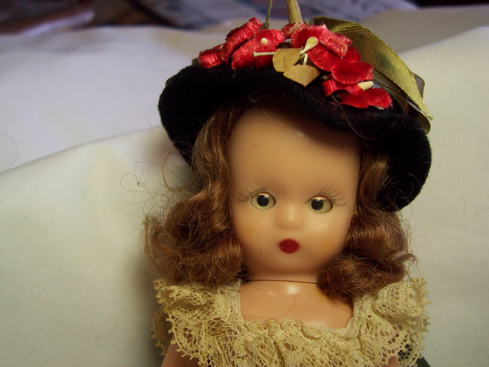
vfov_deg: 38.7
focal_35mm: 37
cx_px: 244
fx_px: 523
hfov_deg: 50.1
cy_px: 184
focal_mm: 5.6
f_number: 2.8
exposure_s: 1/90
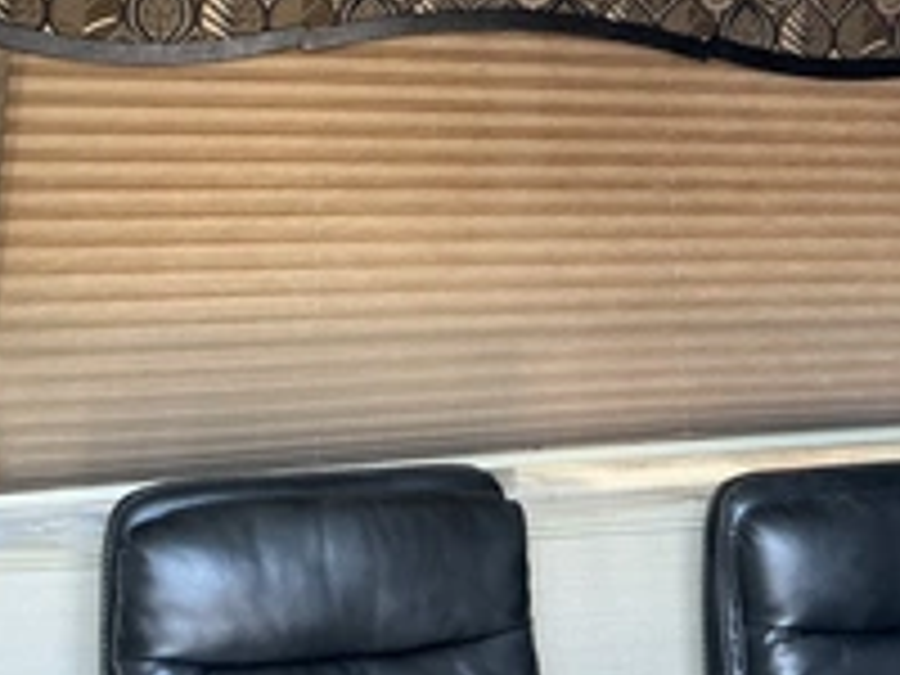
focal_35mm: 56
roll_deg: +1.5
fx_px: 1456
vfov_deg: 25.0
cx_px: 580
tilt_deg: +12.8
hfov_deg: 34.1
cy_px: 22
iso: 80
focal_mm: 3
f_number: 1.8
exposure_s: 1/60
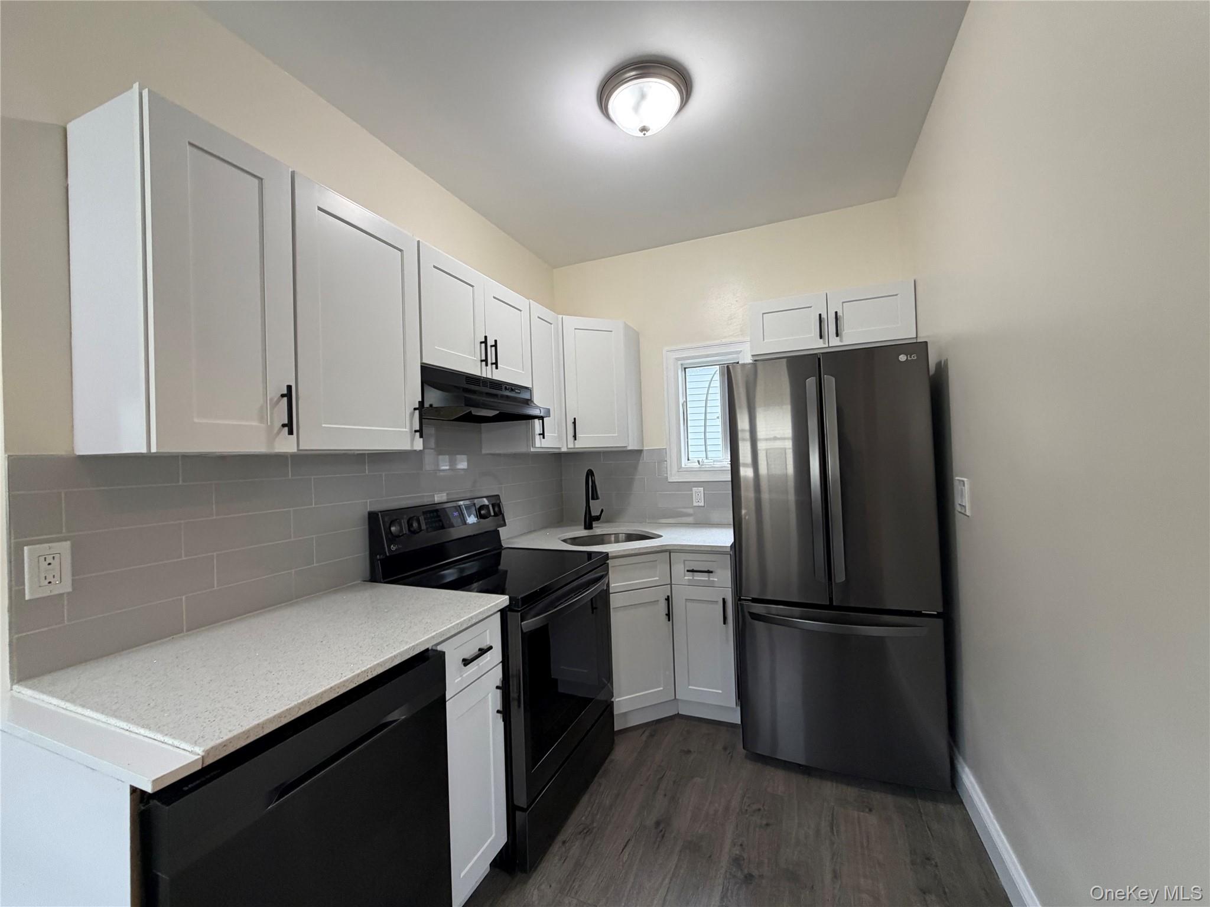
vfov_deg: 85.7
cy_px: 454
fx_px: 489
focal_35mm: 14
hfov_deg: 102.1
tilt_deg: +0.4
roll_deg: +2.8
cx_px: 605
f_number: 2.2
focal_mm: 2.22
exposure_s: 1/60
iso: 200
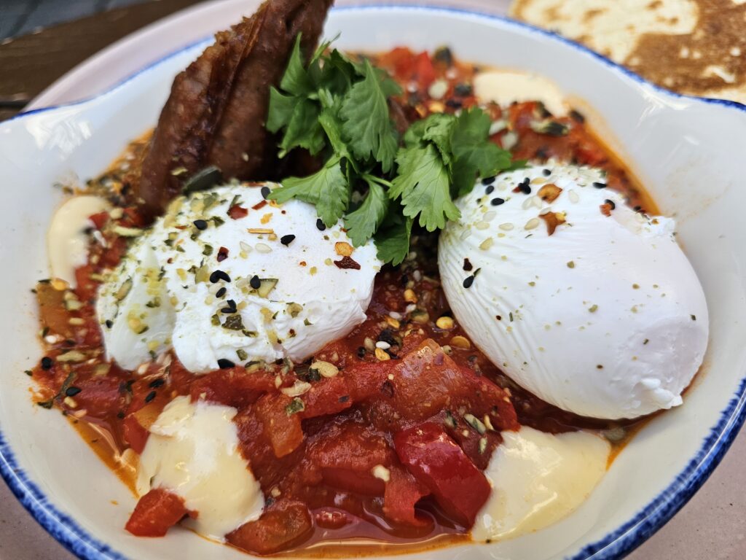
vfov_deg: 58.9
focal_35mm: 23
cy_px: 280
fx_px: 496
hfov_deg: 73.9
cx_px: 373
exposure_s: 1/180
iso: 20
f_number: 1.7
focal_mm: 6.3
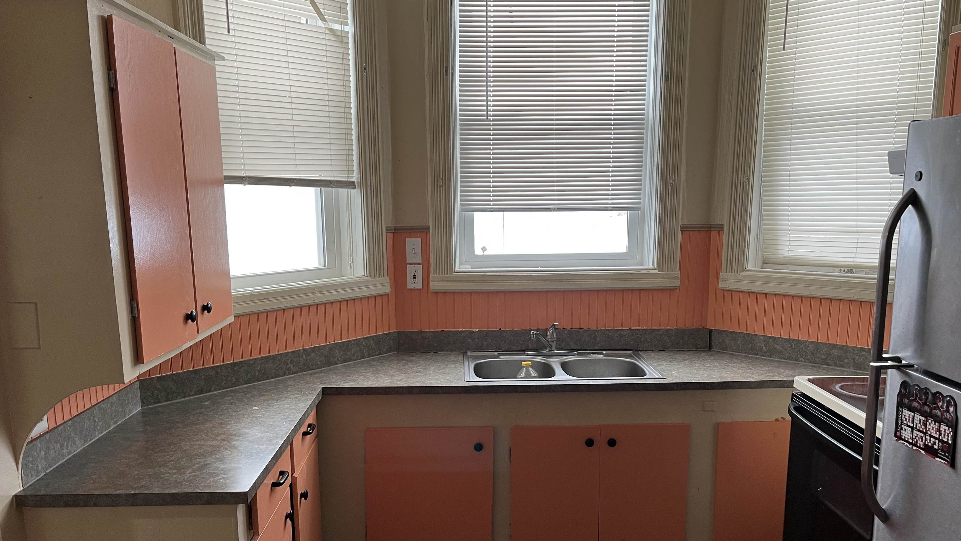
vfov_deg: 39.8
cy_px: 346
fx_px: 739
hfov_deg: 66.1
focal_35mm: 29
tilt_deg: -11.7
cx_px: 483
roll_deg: +0.0
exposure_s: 1/60
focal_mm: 5.1
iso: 100
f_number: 1.6
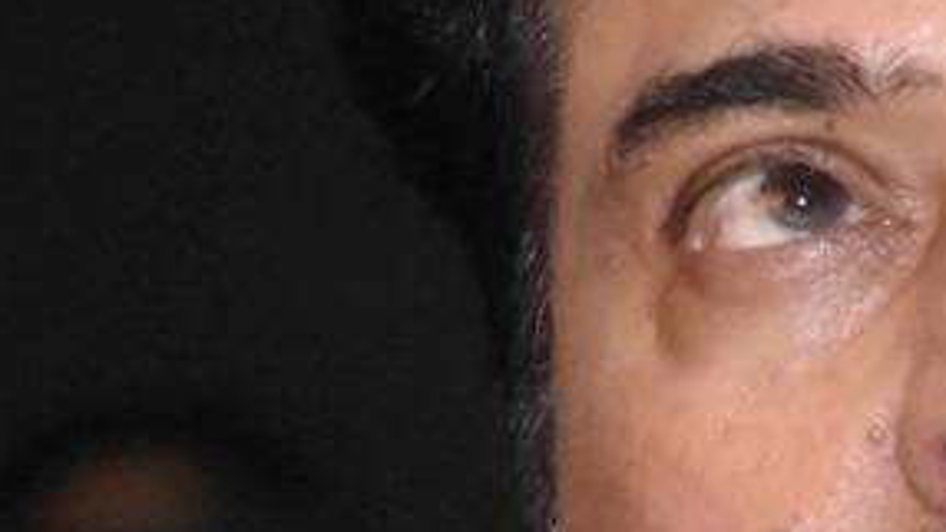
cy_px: 550
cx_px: 1267
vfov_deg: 1.5
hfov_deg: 2.6
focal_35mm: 828
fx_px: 20774
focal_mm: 116
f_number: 5.6
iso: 10000
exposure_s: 1/100
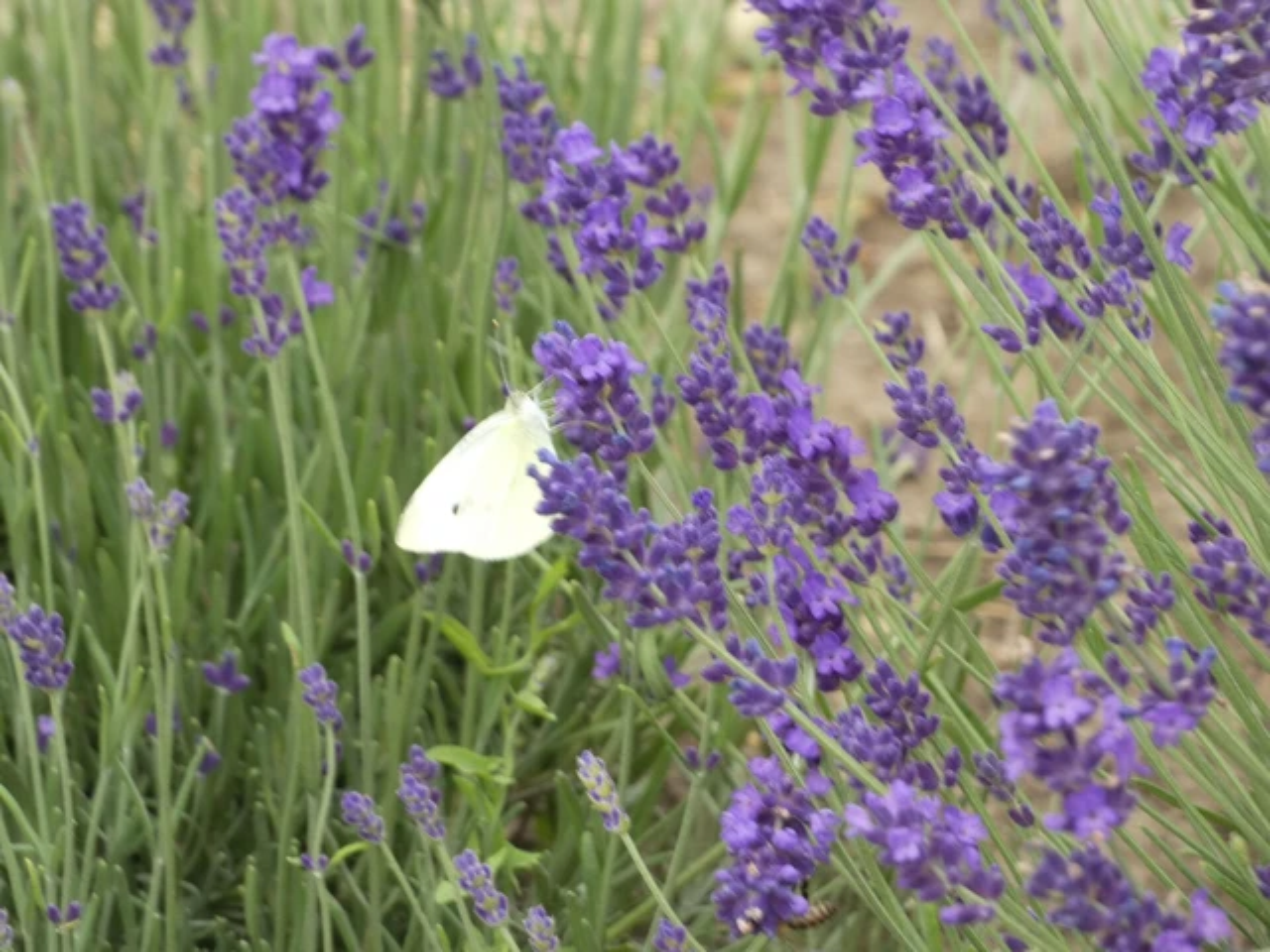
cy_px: 476
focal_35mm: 350
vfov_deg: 4.2
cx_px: 635
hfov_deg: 5.7
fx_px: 12841
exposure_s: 1/80
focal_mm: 62.7
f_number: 5.6
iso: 160
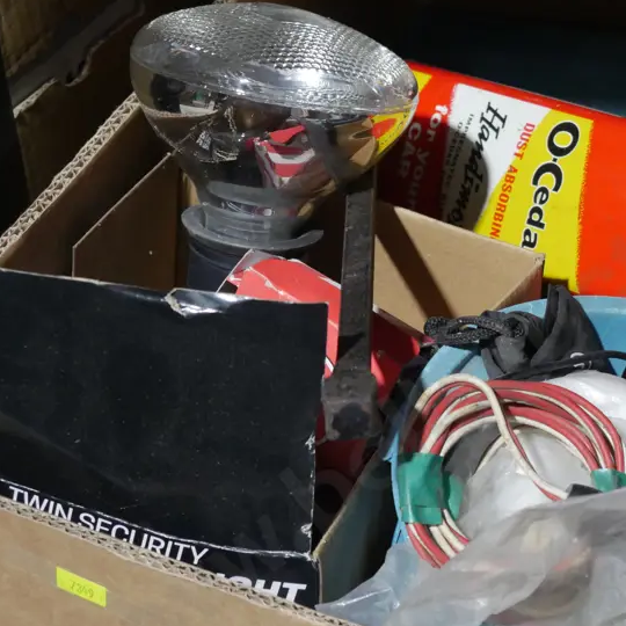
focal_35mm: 104
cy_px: 323
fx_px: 2128
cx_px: 561
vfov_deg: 16.7
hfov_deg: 16.5
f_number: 5.4
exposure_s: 1/80
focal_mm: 31
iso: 1600
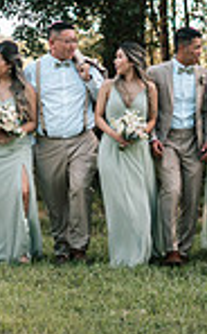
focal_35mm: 204
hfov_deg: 6.2
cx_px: -218
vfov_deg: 10.1
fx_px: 1849
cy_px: -67
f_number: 1.8
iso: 250
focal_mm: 50
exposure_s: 1/2000
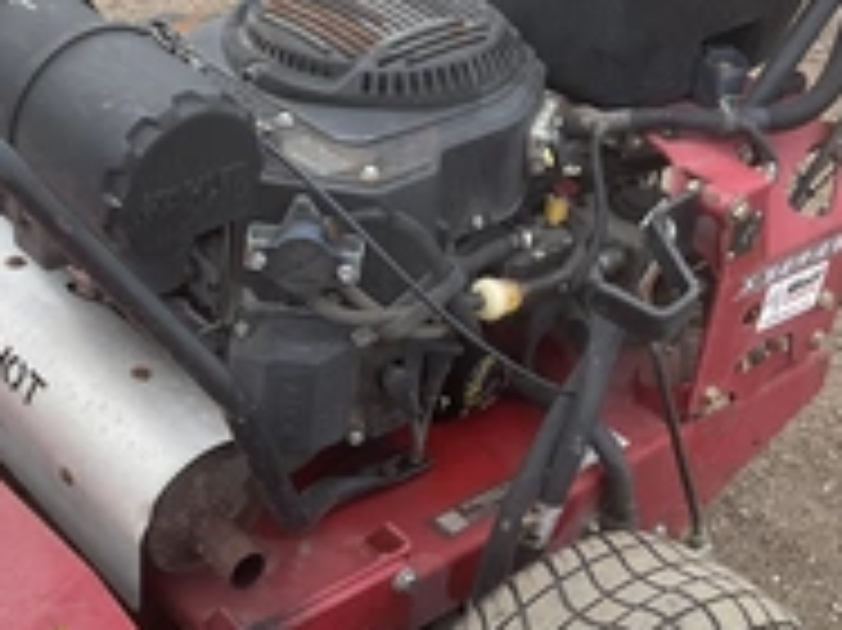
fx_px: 1507
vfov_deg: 23.6
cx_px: 194
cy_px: 292
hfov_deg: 30.6
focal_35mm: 62
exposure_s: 1/683
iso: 25
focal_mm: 3
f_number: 1.8
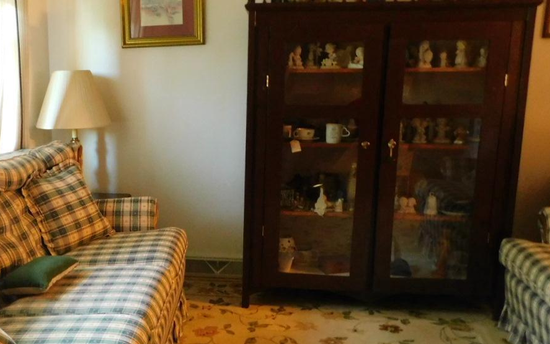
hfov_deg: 43.7
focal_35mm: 44
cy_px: 214
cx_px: 132
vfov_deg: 29.1
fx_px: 659
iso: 560
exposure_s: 1/8
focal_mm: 4
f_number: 3
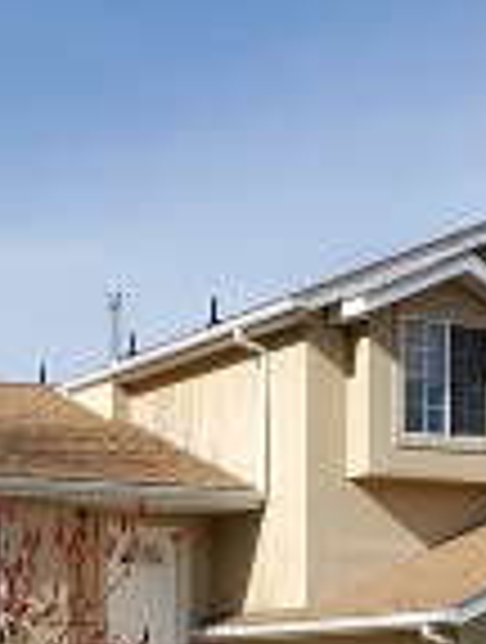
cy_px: 707
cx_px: 50
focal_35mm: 87
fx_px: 1621
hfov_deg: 16.8
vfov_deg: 21.3
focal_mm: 4.3
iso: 50
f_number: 2.4
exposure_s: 1/1617
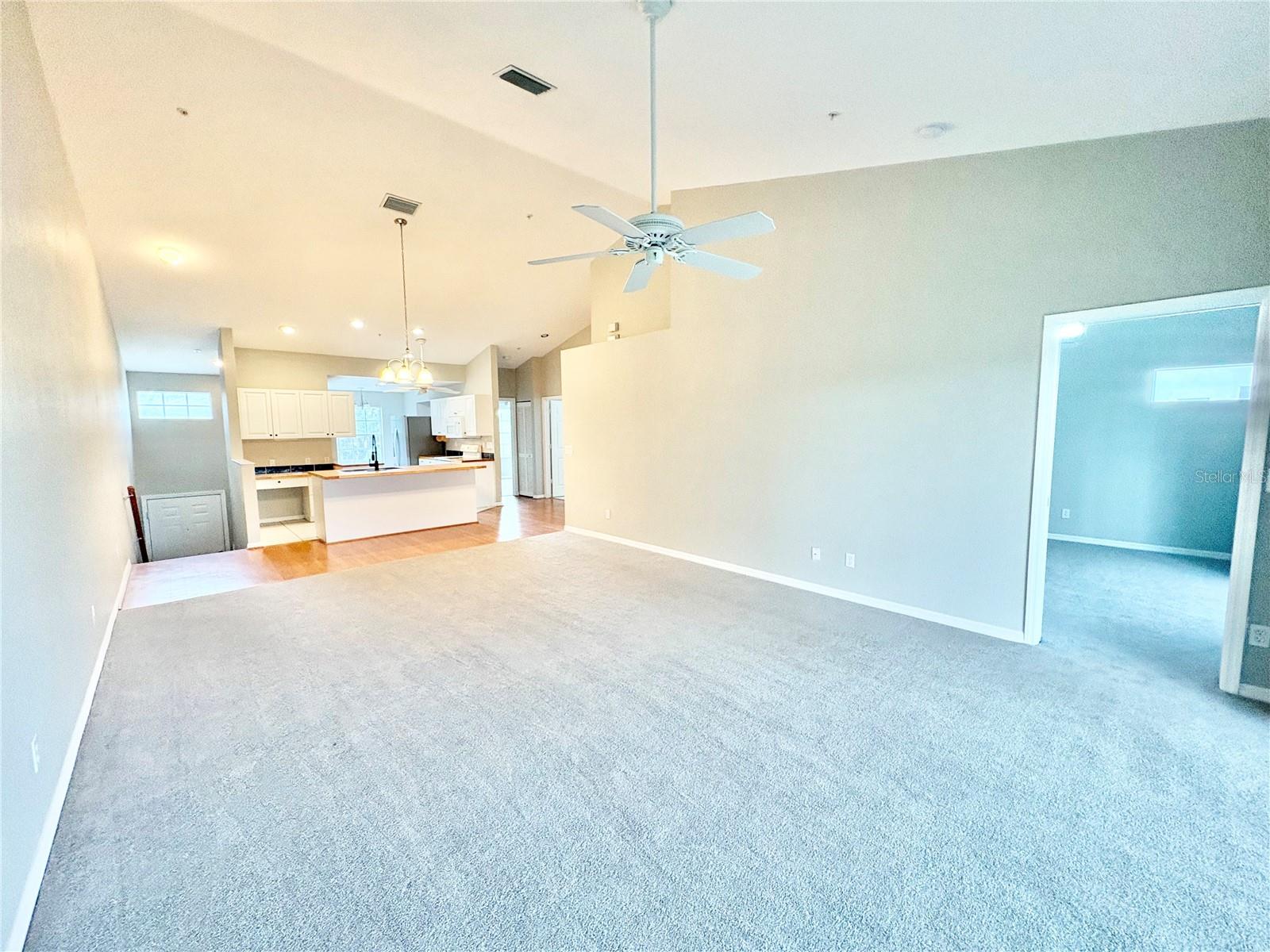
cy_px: 476
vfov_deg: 85.7
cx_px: 635
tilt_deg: -4.1
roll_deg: +0.7
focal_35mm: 14
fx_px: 514
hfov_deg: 102.1
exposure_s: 1/120
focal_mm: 2.22
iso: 400
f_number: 2.2
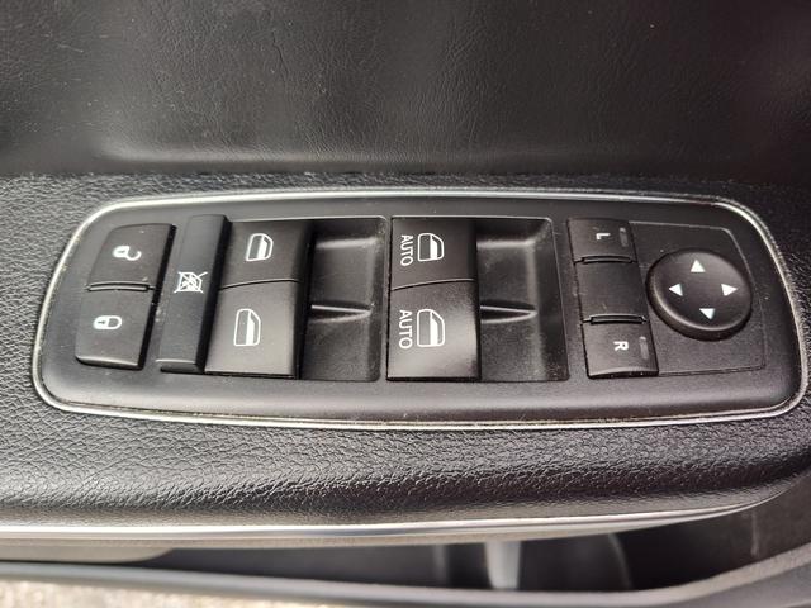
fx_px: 539
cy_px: 304
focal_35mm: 23
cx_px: 406
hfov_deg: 73.9
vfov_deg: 58.9
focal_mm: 5.56
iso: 180
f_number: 1.88
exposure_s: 1/120
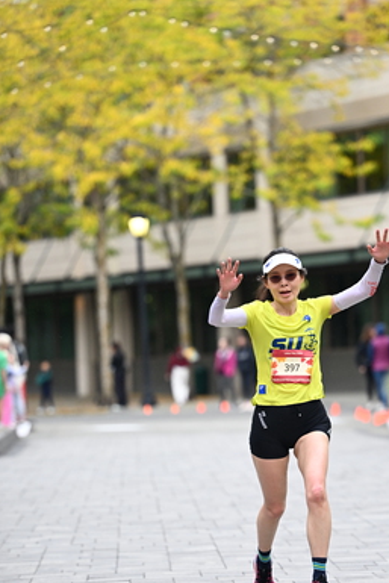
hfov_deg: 6.9
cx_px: 246
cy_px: 383
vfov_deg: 10.3
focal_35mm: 200
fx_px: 3239
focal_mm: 140
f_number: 2.8
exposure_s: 1/1600
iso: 1000
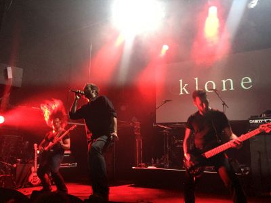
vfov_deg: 48.2
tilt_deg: +11.0
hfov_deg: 61.7
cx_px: 136
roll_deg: -1.6
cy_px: 102
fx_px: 227
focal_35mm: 29
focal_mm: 4.15
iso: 320
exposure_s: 1/17
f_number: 2.2
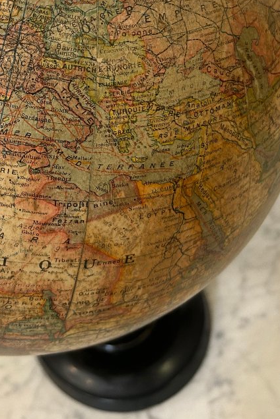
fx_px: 595
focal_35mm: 51
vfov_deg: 36.7
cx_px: 16
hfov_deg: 25.5
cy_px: 51
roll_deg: +22.6
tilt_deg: -42.7
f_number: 1.5
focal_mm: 5.7
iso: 100
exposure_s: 1/50
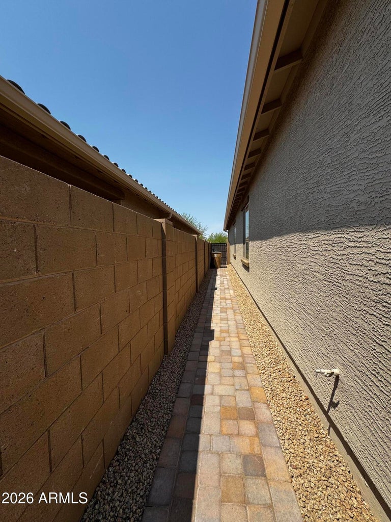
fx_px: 211
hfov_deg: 85.7
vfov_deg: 102.1
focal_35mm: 14
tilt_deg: -3.7
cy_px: 261
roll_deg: -0.1
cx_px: 196
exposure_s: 1/1880
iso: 50
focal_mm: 2.22
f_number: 2.2
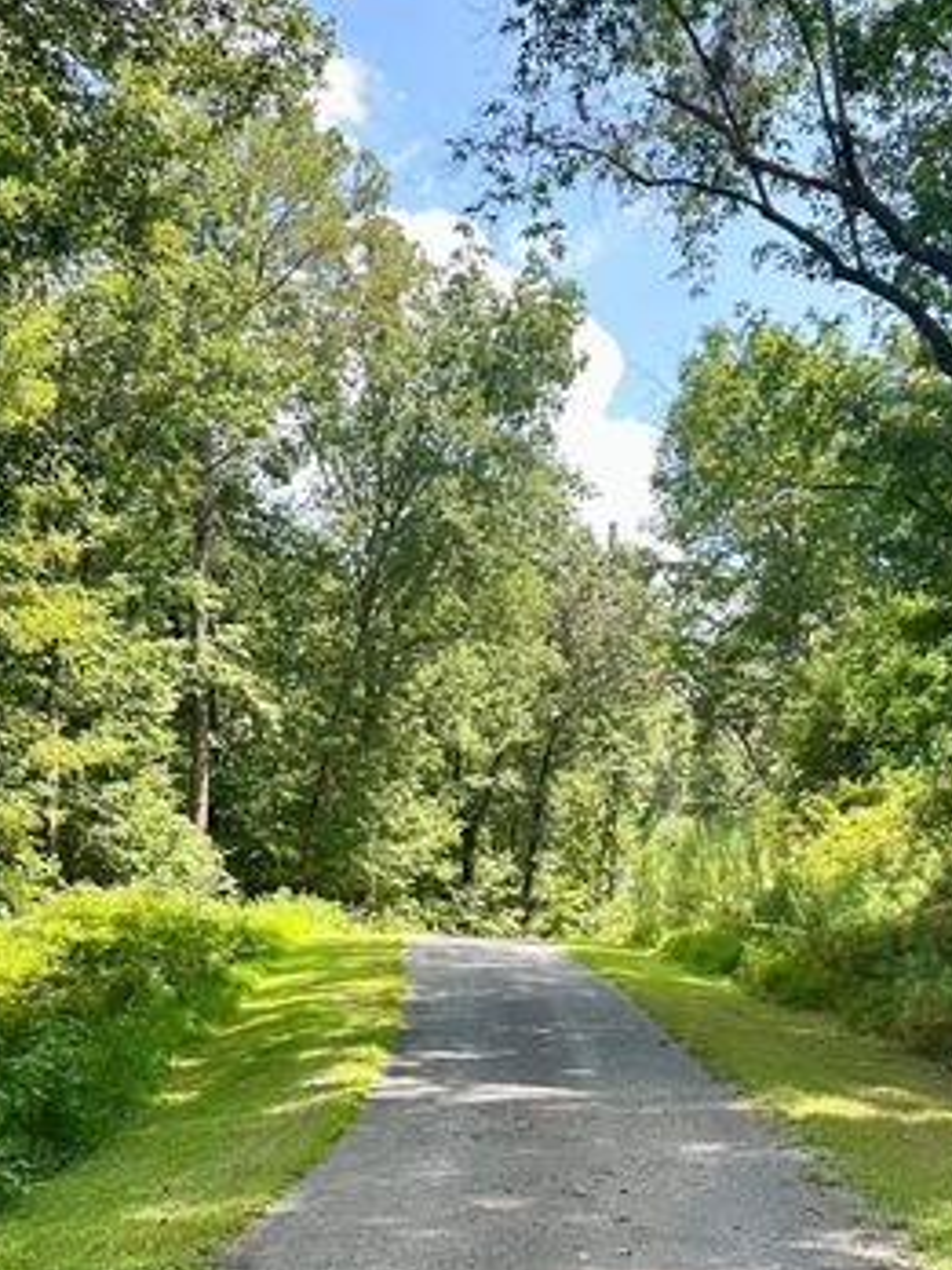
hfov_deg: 31.4
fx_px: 1687
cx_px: 569
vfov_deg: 39.6
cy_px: 1013
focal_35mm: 46
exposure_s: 1/549
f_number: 1.78
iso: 80
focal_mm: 6.86
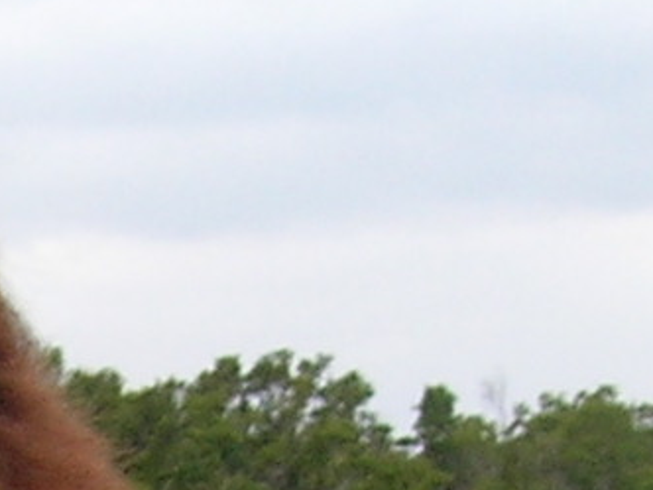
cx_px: -586
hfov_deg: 6.8
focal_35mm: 281
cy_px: 1464
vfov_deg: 5.0
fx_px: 5301
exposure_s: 1/28
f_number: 4.9
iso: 50
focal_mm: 6
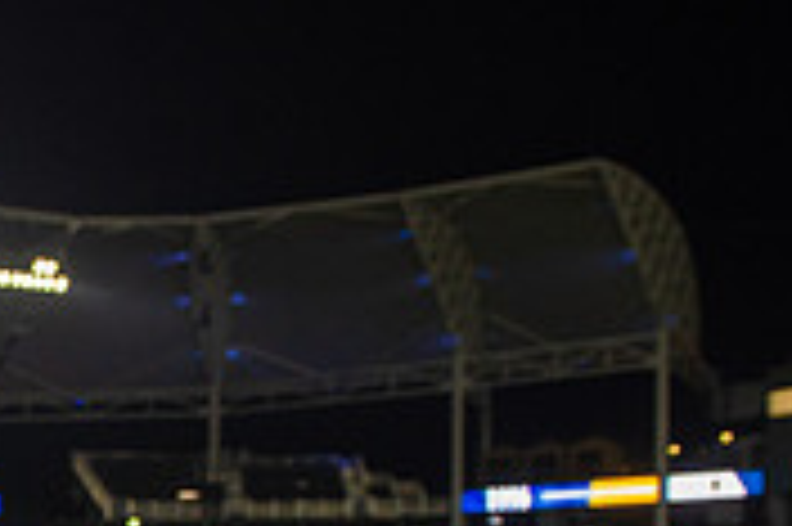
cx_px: -310
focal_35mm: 79
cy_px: 717
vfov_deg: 16.2
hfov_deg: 22.3
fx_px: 1736
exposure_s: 1/500
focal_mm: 24
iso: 800
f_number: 4
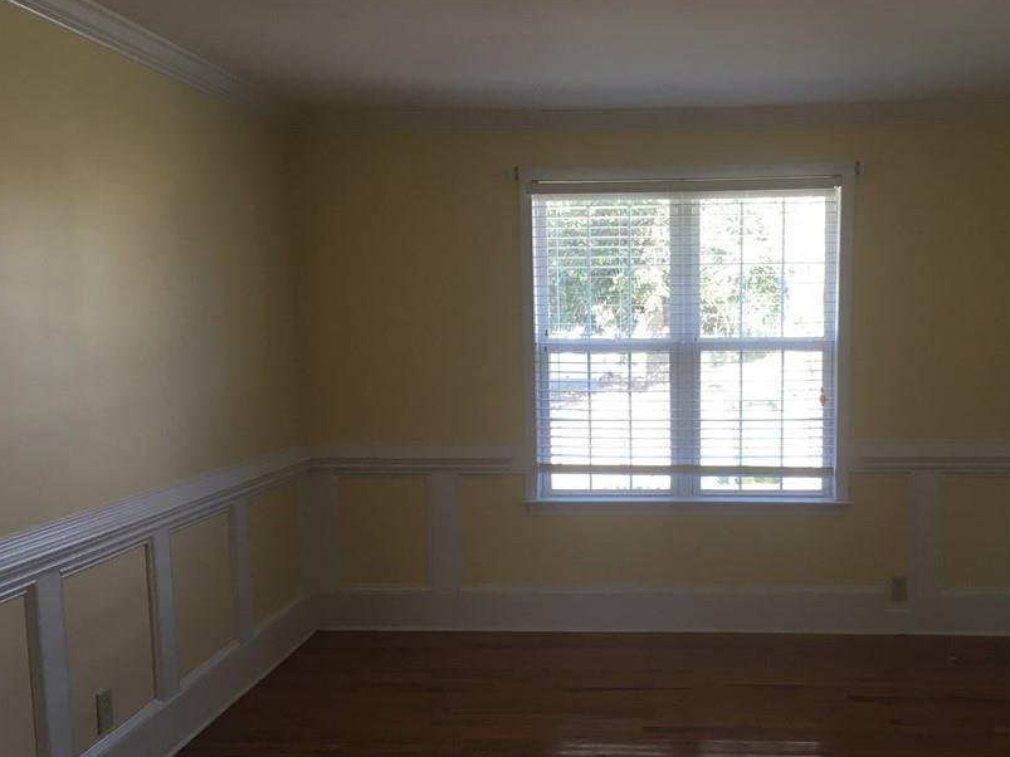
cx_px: 613
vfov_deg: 38.5
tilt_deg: -6.1
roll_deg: +0.2
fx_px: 1079
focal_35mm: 37
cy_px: 446
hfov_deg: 49.8
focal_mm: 4.15
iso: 32
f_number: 2.2
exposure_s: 1/30
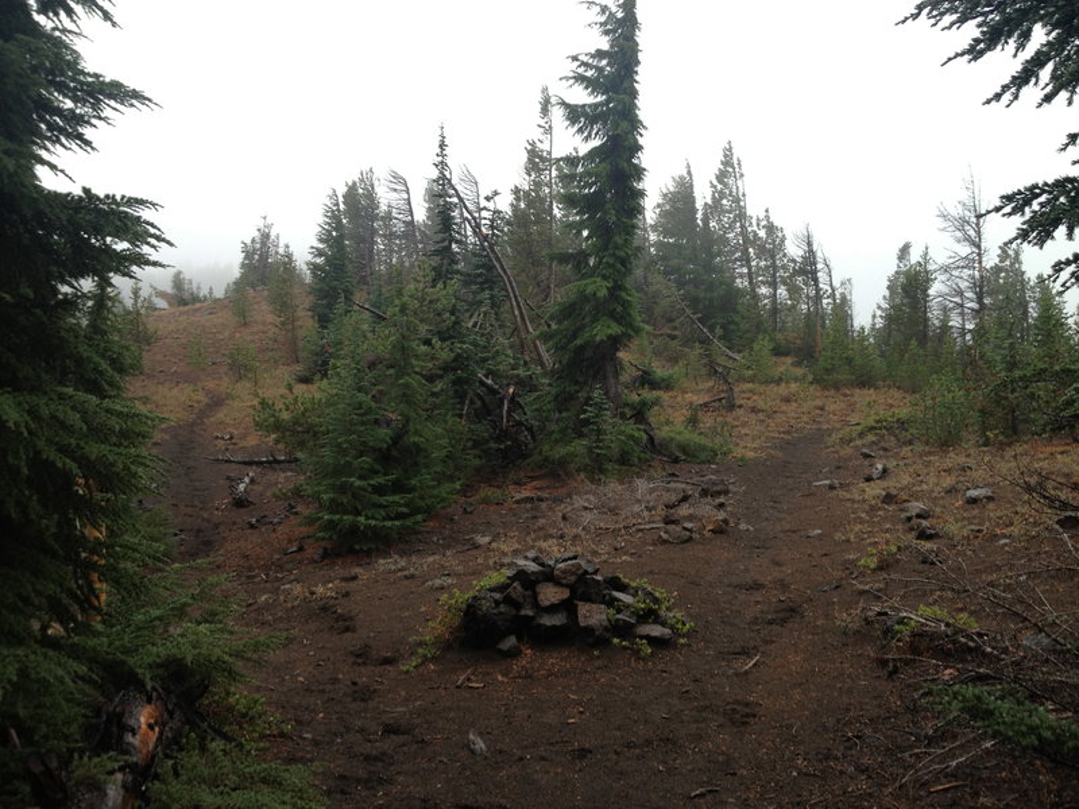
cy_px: 404
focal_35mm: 35
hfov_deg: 52.6
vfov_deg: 40.7
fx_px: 1091
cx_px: 540
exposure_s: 1/120
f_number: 2.4
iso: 64
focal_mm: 4.28
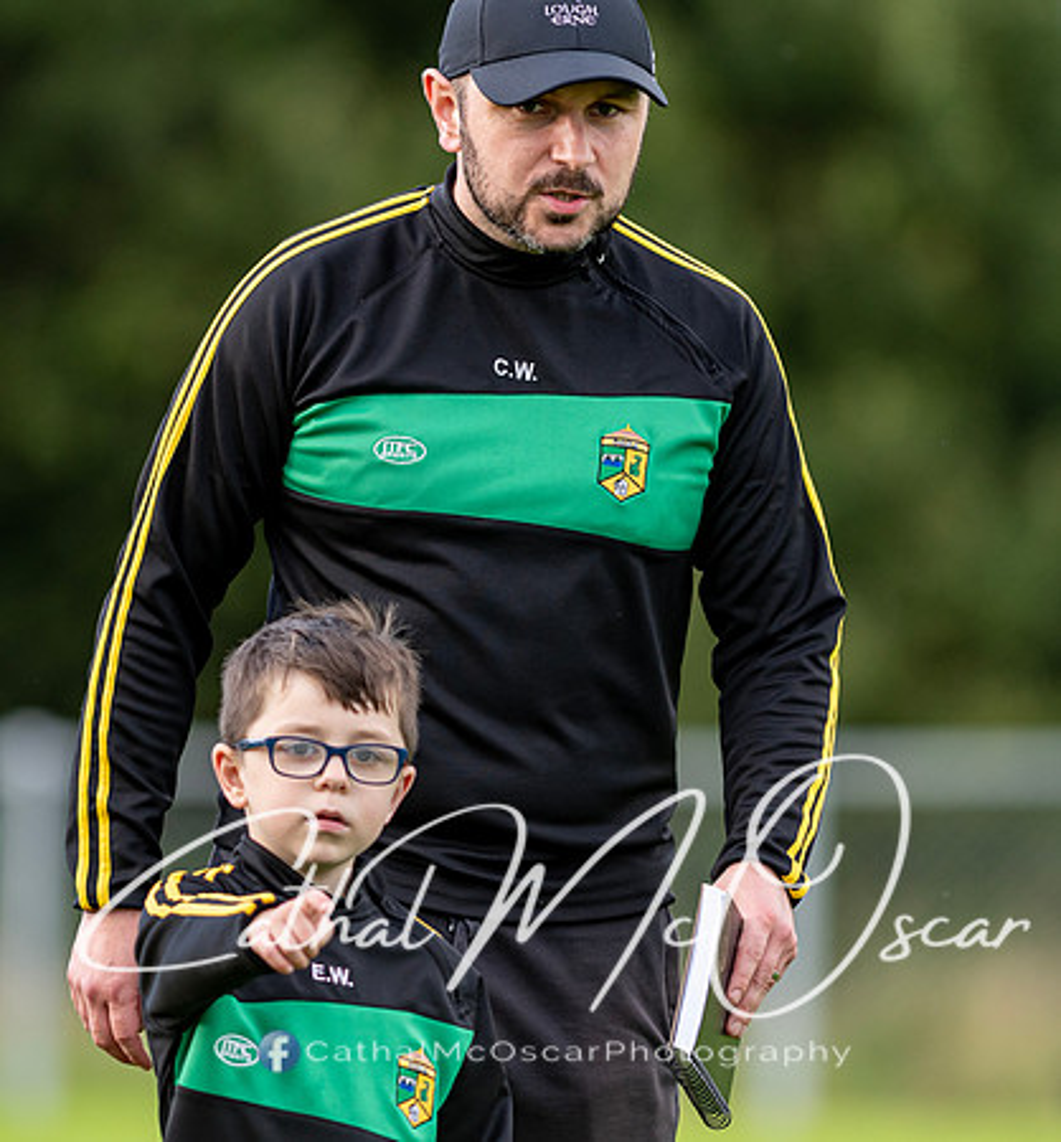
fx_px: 21673
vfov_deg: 3.0
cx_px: 434
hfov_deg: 2.8
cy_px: 572
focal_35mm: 602
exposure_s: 1/1000
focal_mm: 300
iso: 500
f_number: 2.8
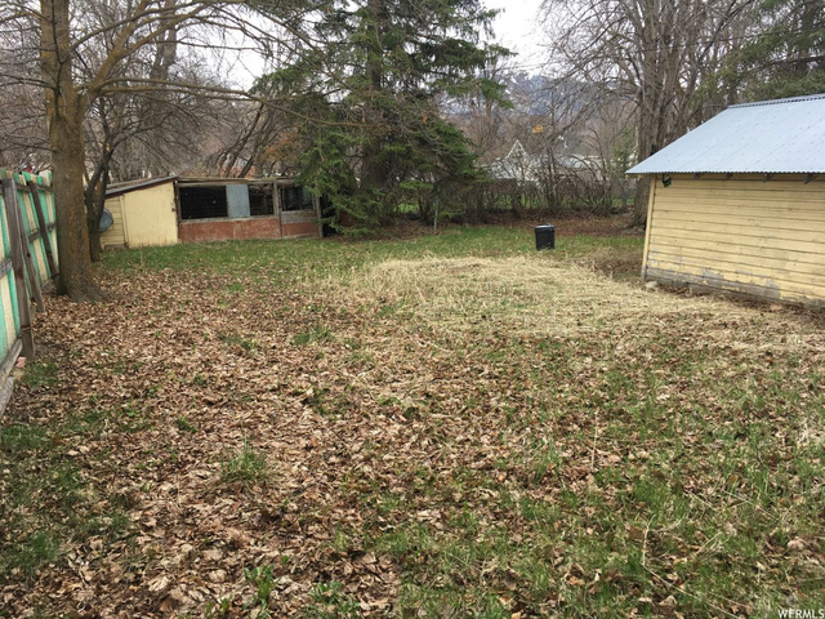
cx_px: 412
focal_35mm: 29
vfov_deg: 48.2
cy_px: 310
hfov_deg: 61.7
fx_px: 691
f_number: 2.2
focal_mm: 4.15
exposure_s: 1/348
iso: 25
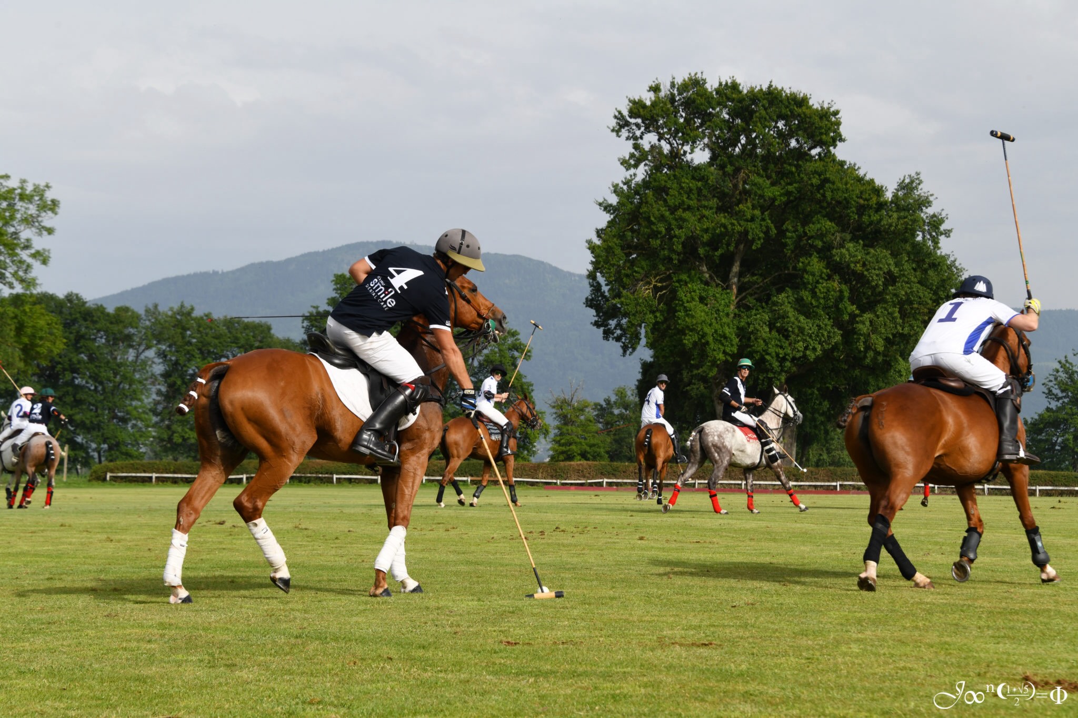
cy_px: 359
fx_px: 2545
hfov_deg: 23.9
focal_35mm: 85
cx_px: 539
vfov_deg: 16.1
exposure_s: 1/640
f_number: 10
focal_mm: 85
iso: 400
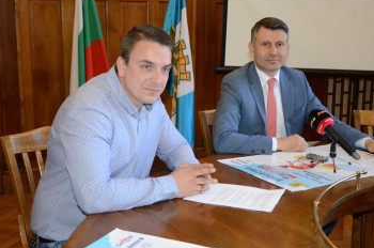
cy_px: 117
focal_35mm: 48
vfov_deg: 28.0
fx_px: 498
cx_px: 197
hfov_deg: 41.2
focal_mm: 28
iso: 4000
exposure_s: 1/250
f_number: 4
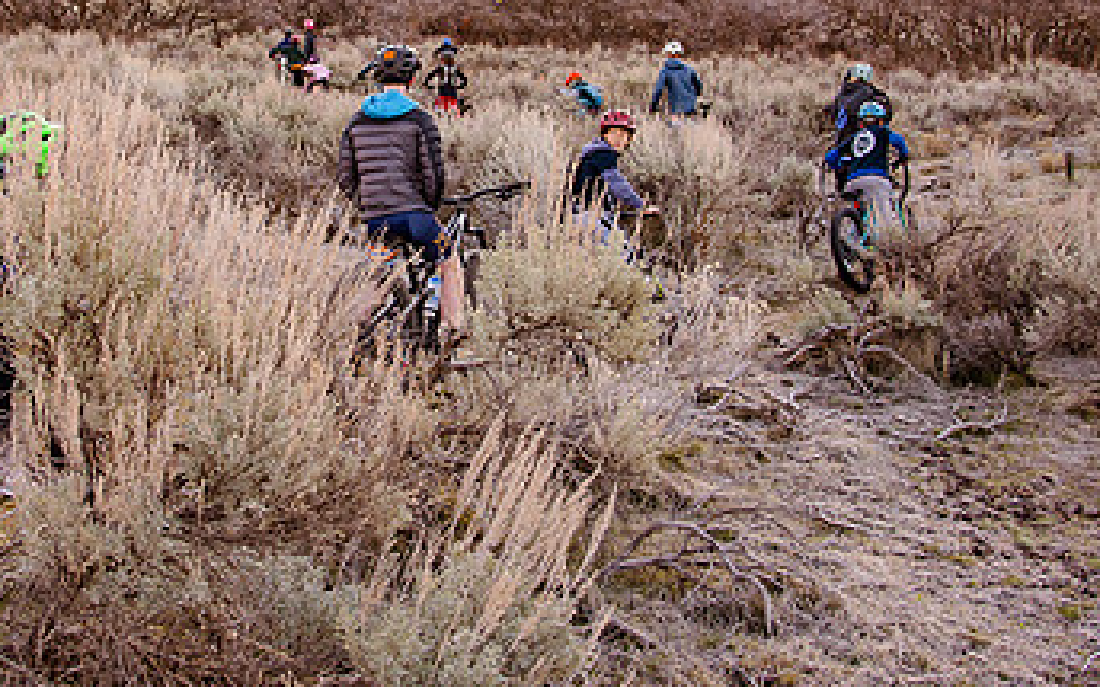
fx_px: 1469
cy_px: 113
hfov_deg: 40.6
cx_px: 377
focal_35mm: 49
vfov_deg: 25.8
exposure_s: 1/400
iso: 500
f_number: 5.6
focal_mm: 24
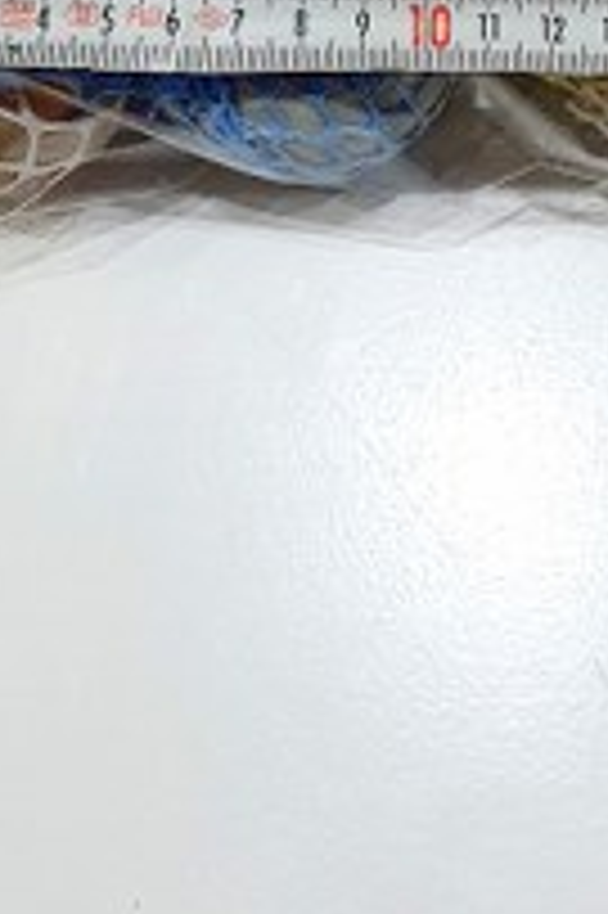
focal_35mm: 80
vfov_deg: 22.9
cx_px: 473
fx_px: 2030
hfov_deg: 16.9
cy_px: -243
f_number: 2.4
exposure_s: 1/100
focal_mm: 4.32
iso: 200
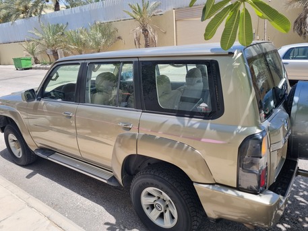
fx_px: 231
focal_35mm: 26
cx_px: 154
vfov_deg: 53.1
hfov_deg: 67.3
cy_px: 116
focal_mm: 5.4
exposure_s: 1/1684
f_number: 1.8
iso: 50
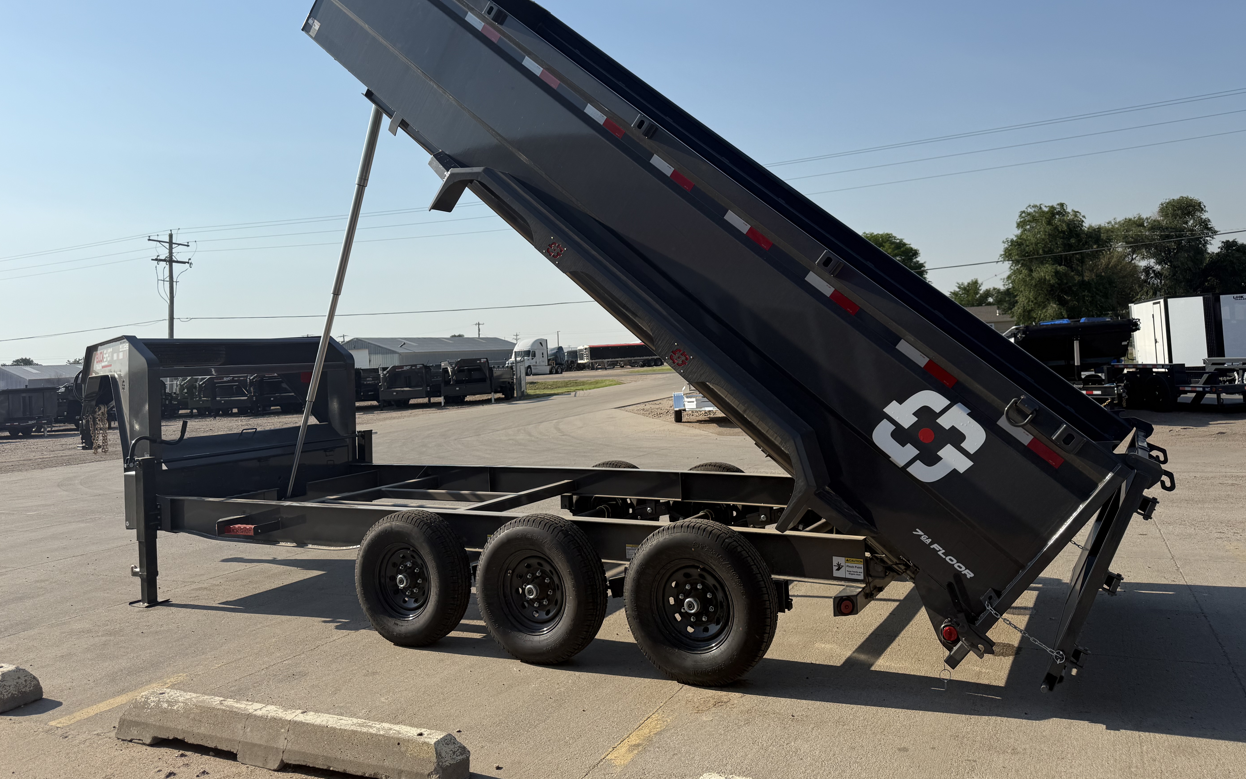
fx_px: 883
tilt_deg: +3.2
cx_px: 624
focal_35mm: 26
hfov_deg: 70.4
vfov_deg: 47.3
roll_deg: +2.8
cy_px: 313
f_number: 1.78
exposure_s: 1/7353
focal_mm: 6.76
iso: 80
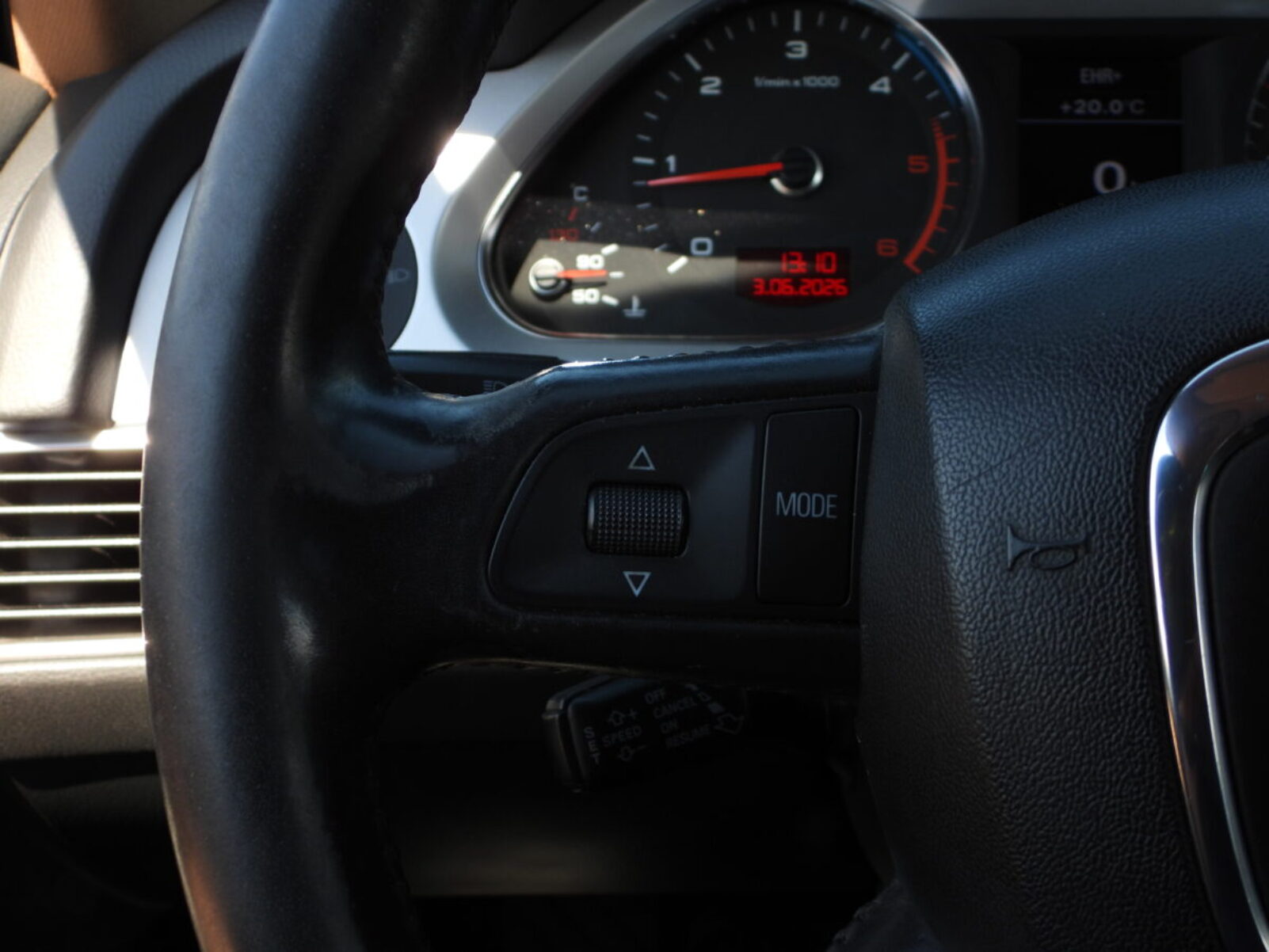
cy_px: 476
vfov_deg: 37.7
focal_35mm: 38
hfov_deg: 49.0
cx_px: 634
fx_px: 1393
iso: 100
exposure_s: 1/200
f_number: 3.2
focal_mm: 6.8
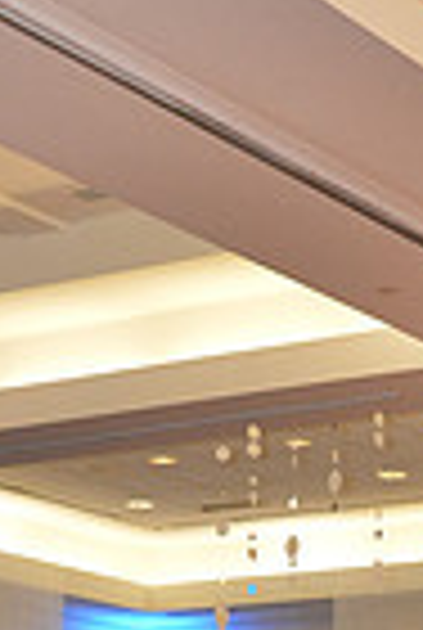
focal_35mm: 128
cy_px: 936
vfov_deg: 14.9
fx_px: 2245
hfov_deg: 10.5
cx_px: 565
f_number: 5
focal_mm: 31
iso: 3200
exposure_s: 1/250
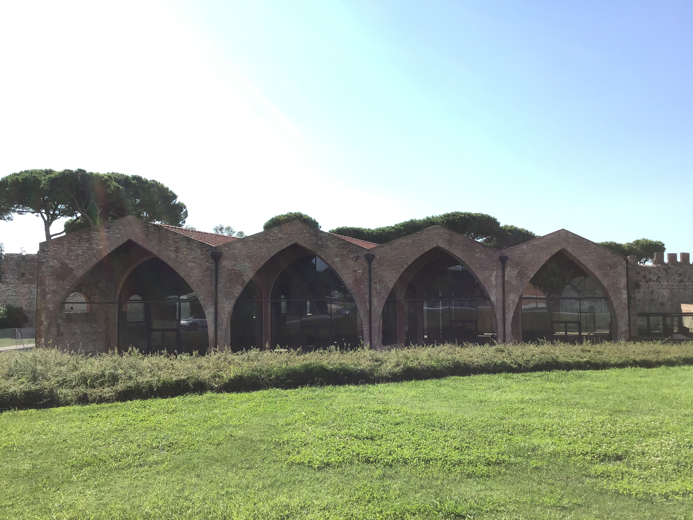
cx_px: 346
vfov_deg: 45.4
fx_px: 621
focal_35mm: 31
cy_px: 260
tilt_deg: +3.0
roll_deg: -0.7
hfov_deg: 58.4
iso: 25
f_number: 2.4
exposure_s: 1/1018
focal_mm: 3.3
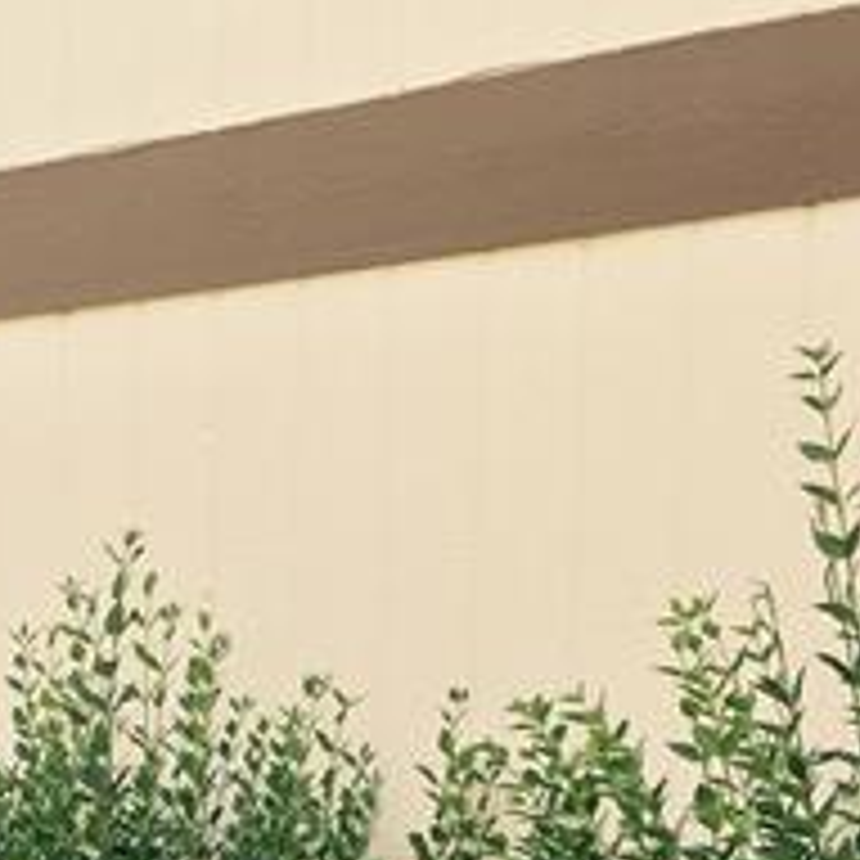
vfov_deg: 19.4
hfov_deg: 19.8
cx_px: 81
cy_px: 925
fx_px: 2417
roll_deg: -1.6
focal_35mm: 86
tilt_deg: -3.9
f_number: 2.2
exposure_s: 1/131
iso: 25
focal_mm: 4.15
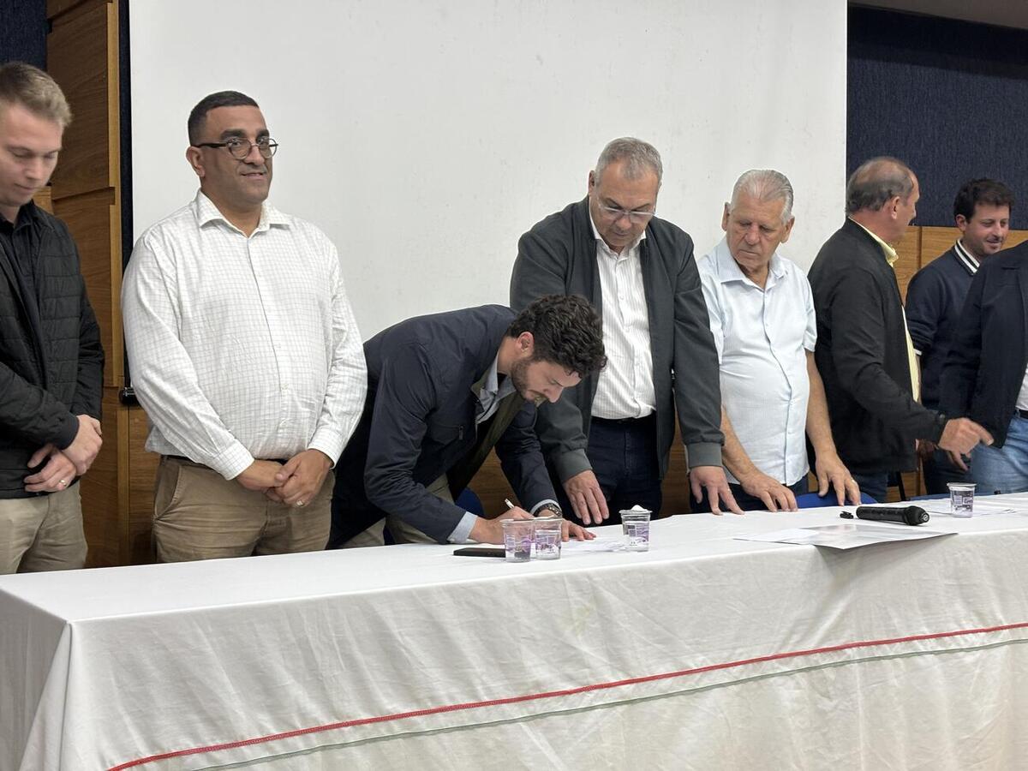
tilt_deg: -1.9
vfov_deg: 28.0
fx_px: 1544
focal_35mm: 52
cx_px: 514
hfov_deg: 36.8
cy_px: 386
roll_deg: +0.1
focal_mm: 5.96
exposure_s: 1/40
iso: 125
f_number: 1.6
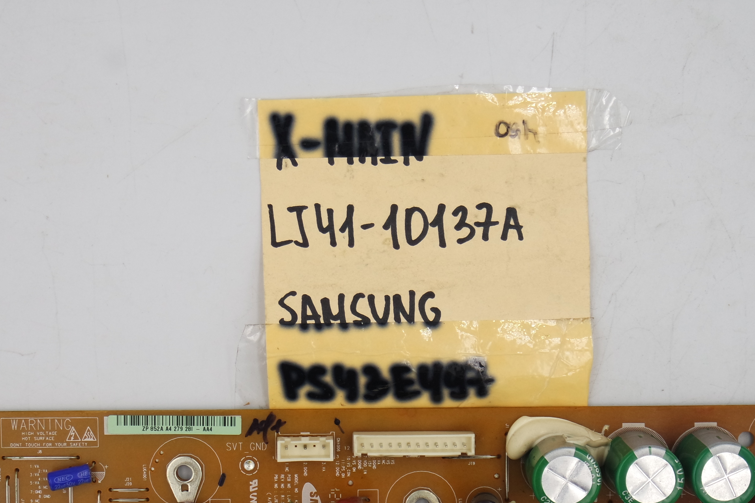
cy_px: 362
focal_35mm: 84
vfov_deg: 16.2
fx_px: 1761
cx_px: 398
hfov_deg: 24.2
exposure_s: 1/125
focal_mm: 20
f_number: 5
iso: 160
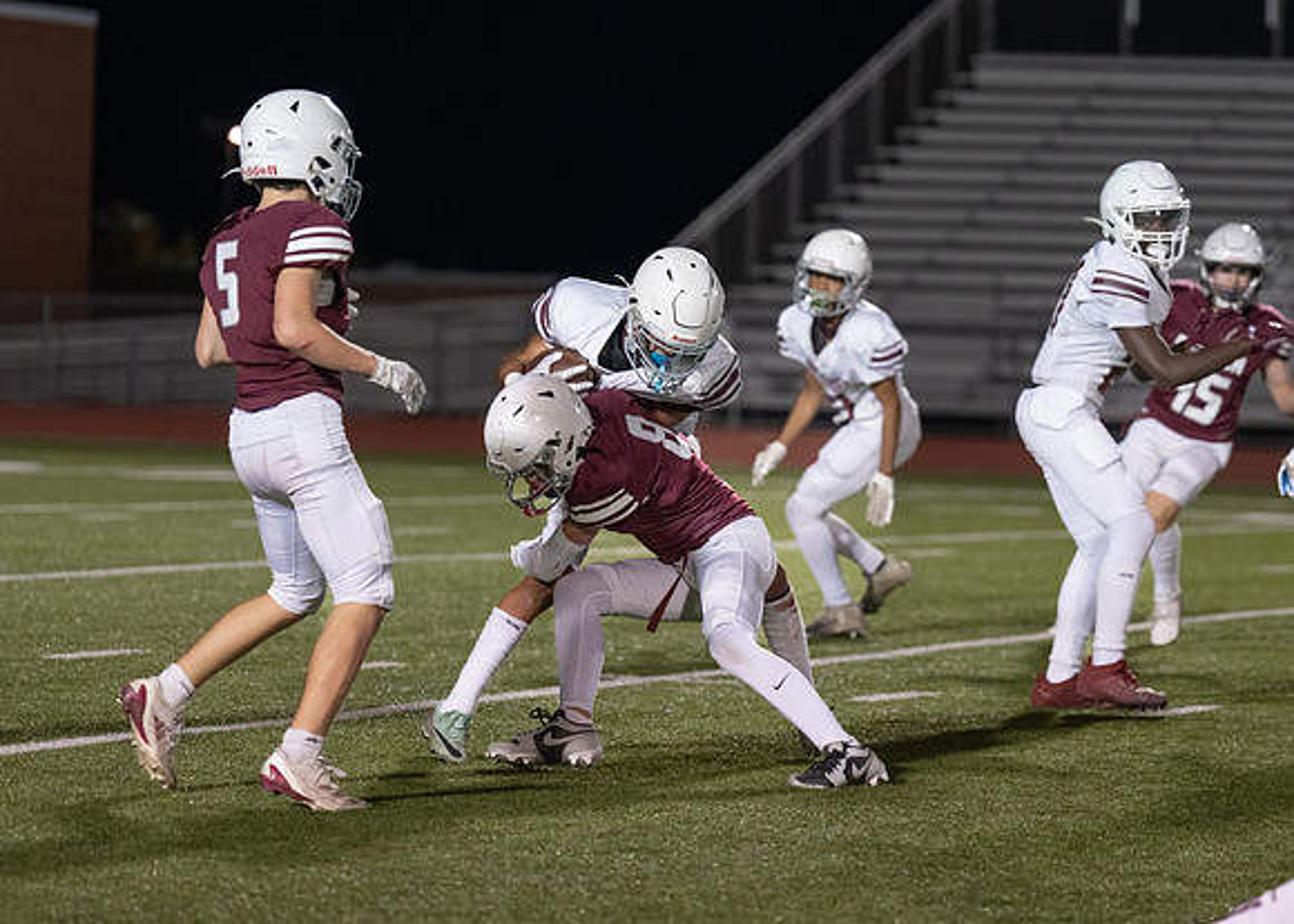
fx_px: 6915
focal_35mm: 188
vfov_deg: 7.6
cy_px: 413
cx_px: 761
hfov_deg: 10.7
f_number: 2.8
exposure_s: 1/1000
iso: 2000
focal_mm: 143
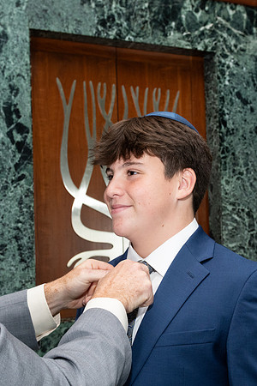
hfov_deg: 23.5
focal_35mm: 58
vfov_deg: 34.6
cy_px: 212
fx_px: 618
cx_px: 129
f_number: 5.6
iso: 400
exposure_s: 1/160
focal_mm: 26
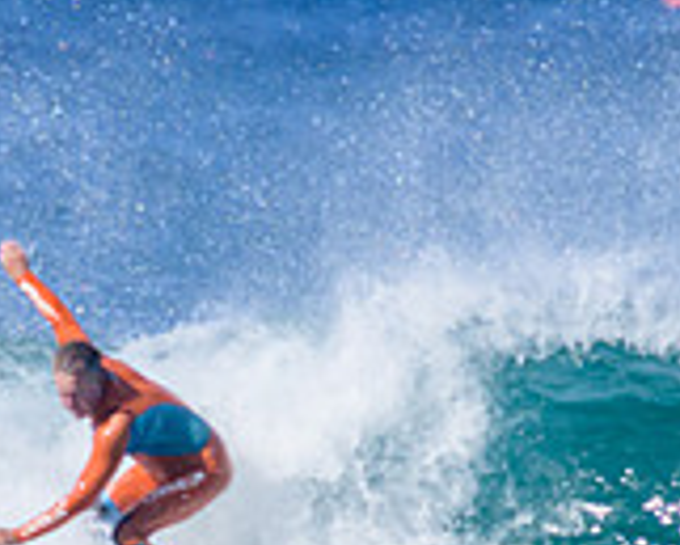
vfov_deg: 0.6
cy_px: 712
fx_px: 54412
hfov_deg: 0.7
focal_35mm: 2702
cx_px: 258
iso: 800
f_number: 11
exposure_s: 1/2000
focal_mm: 800
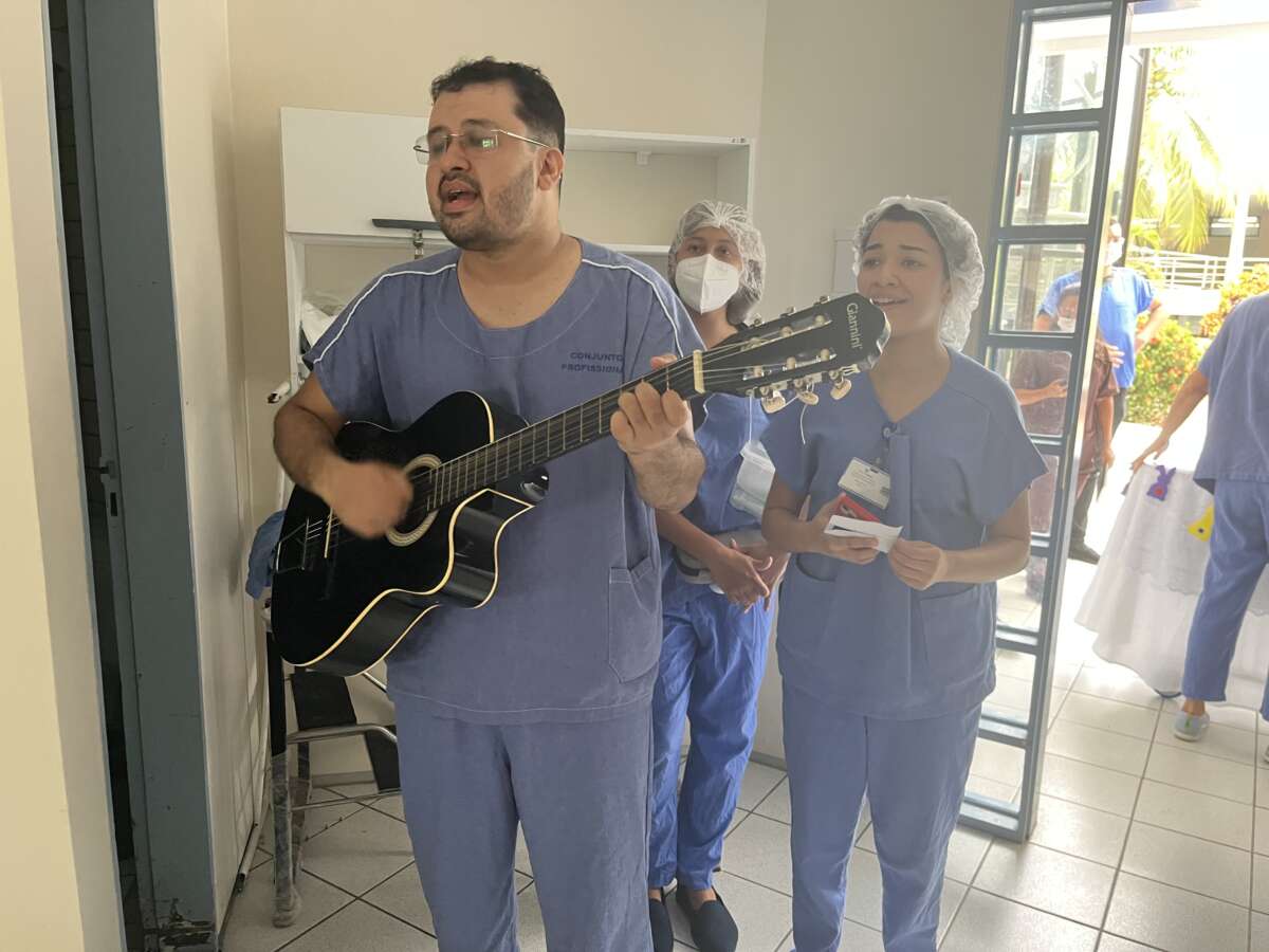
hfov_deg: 67.3
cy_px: 476
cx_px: 634
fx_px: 953
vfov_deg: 53.1
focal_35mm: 26
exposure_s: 1/60
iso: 250
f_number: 1.6
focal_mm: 5.1
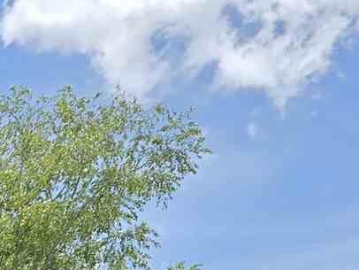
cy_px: 594
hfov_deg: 14.4
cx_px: -340
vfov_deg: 11.2
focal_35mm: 116
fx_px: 1204
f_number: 1.8
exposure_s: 1/1212
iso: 25
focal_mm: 5.4
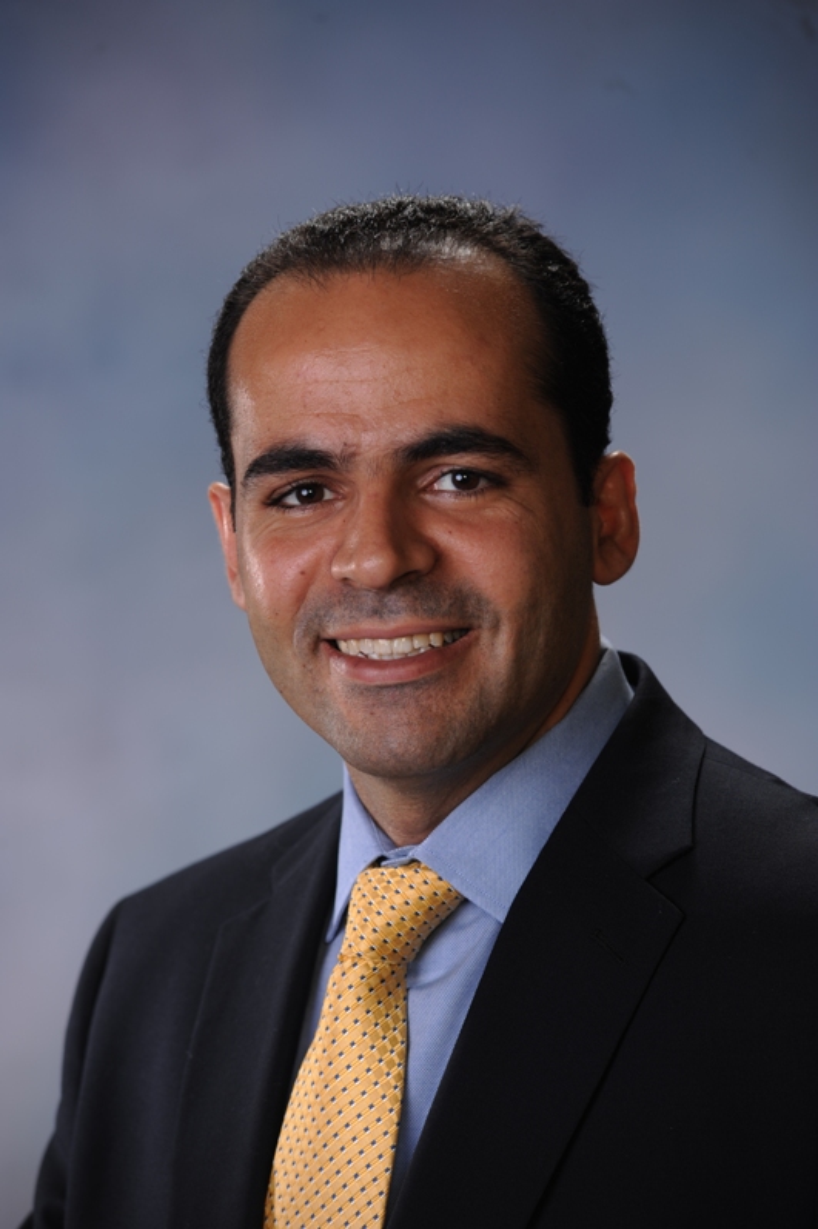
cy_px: 614
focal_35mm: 170
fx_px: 5801
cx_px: 409
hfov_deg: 8.1
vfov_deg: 12.1
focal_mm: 170
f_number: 6.3
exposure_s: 1/100
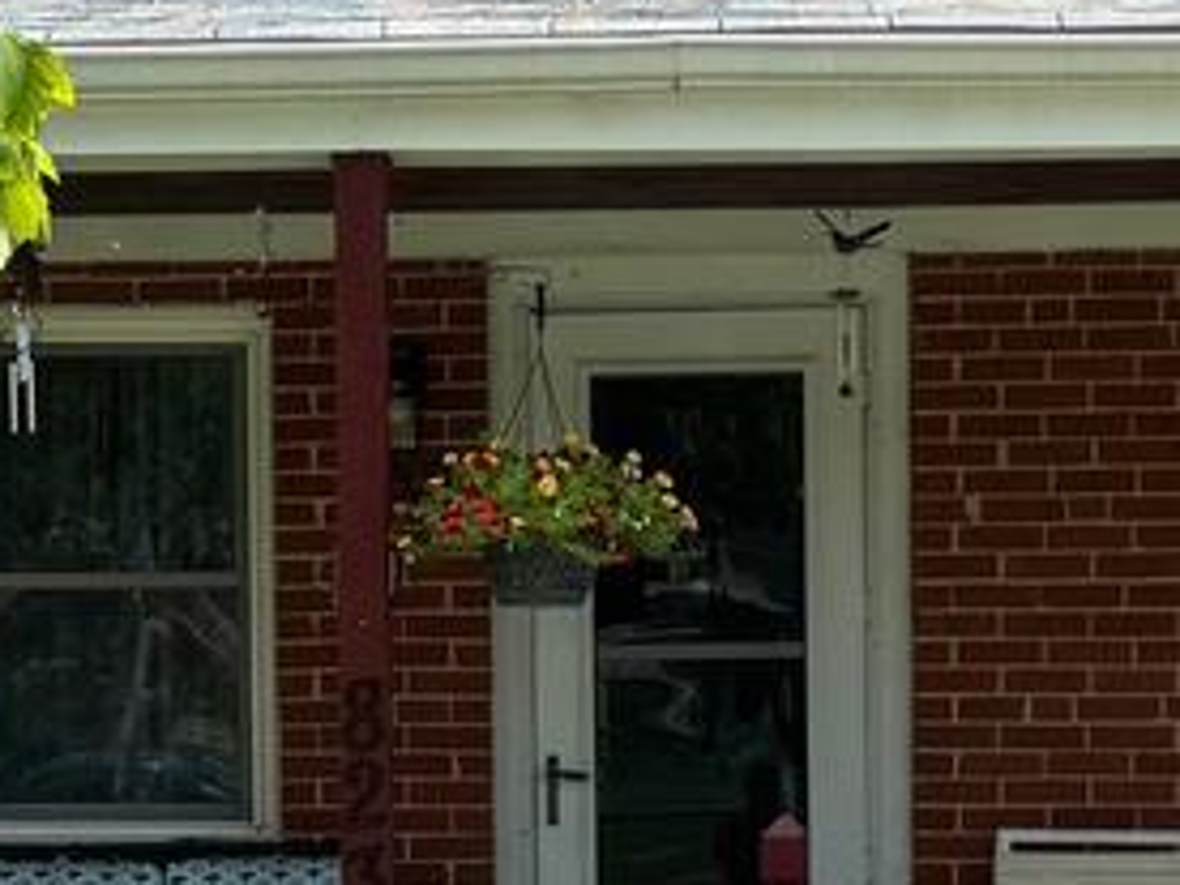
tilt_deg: -3.4
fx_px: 4261
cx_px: 564
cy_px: 876
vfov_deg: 11.7
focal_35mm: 125
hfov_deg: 15.8
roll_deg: -0.2
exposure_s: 1/2415
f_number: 1.78
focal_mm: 6.76
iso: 80
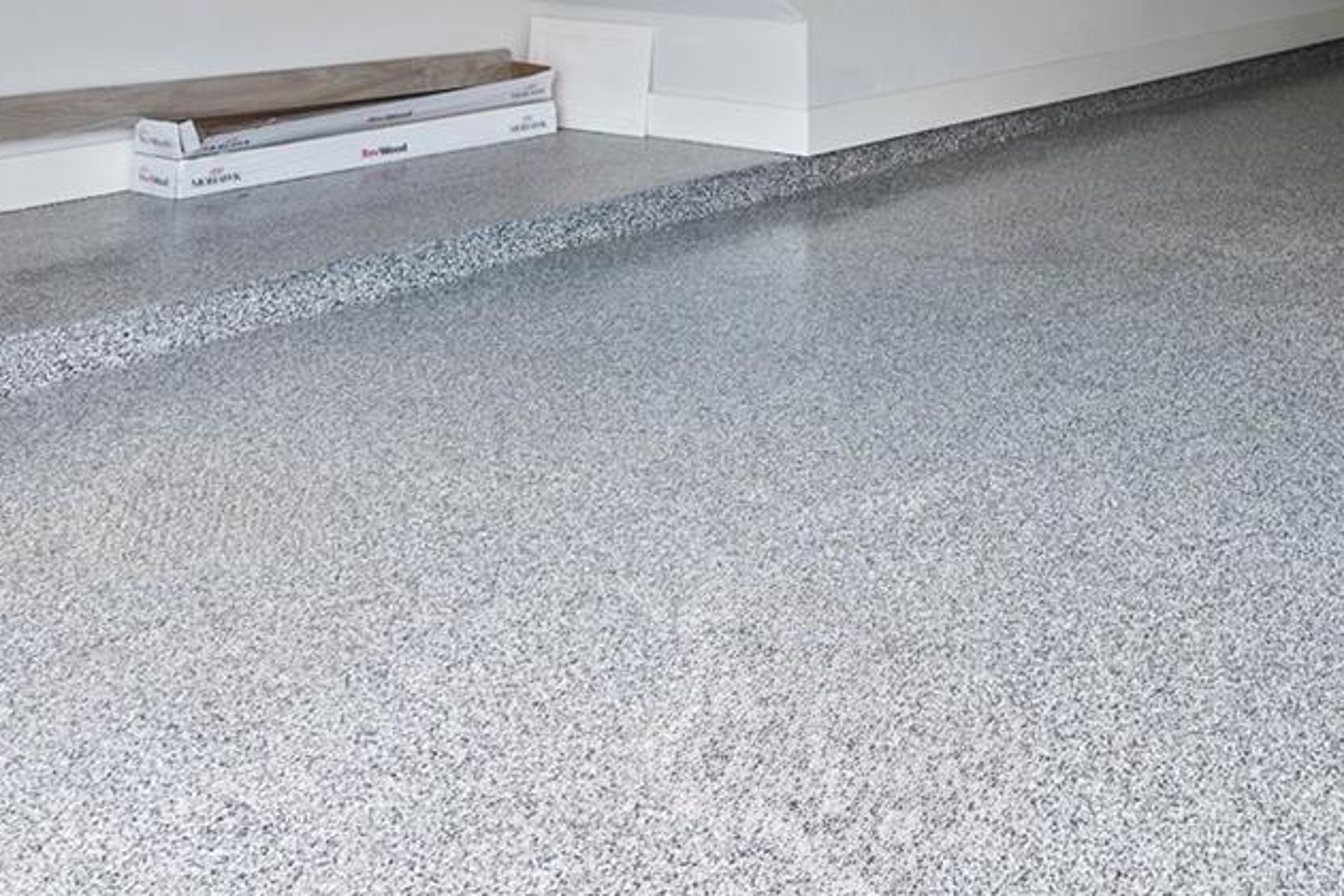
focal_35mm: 52
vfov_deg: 23.6
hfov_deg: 35.0
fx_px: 1941
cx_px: 1316
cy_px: -202
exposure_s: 1/8
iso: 125
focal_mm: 16
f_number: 8
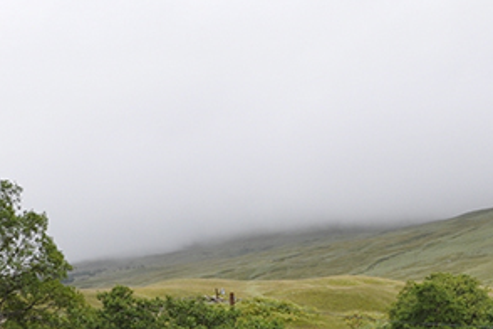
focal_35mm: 88
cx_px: 328
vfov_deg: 14.1
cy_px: 558
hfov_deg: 23.1
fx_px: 1201
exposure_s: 1/200
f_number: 8
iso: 250
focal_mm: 17
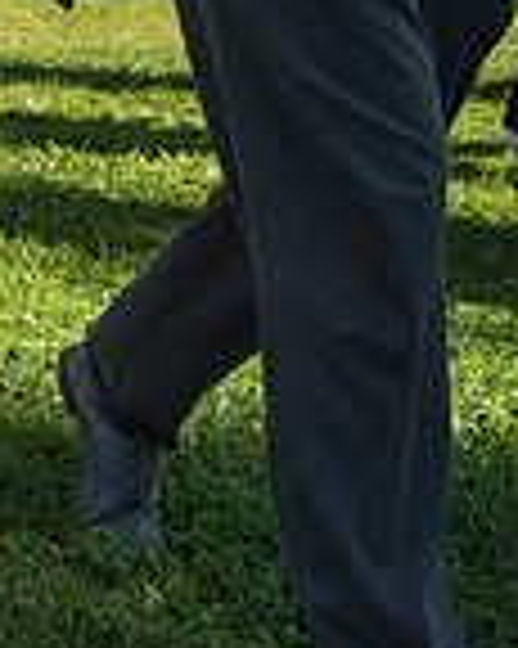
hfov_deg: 12.9
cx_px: -721
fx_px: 1746
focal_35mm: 91
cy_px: -110
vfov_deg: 19.9
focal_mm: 24
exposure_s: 1/800
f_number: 5.6
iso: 200
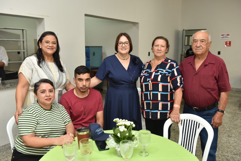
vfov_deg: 41.1
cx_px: 120
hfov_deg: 58.7
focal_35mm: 32
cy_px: 80
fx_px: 214
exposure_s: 1/125
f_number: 3.2
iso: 1600
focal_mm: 32
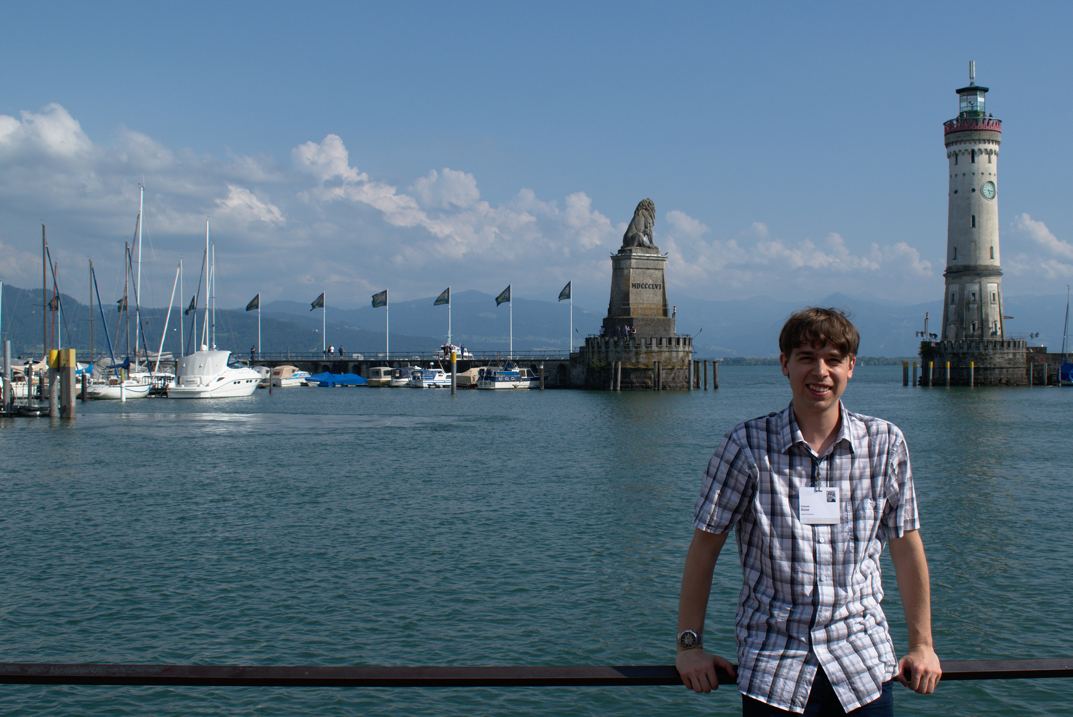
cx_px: 572
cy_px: 382
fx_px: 1312
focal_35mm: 44
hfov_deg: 44.5
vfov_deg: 30.5
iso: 200
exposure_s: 1/640
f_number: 11
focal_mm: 26
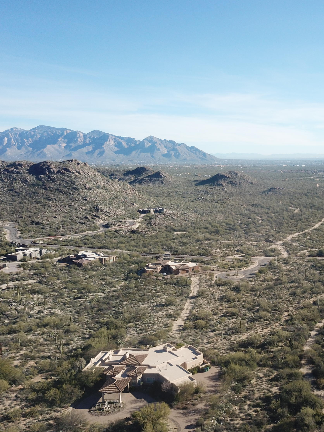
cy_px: 215
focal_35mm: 35
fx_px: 437
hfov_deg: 39.3
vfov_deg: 52.6
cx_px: 253
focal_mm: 4.7
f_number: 2.2
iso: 100
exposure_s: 1/419
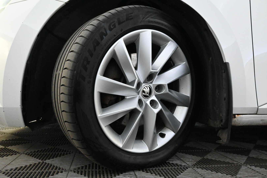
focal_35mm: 29
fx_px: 217
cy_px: 89
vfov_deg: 44.6
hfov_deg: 63.2
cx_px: 134
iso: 6400
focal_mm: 19.5
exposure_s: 1/100
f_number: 5
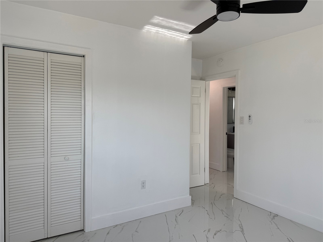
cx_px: 162
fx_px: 224
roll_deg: -1.6
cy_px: 121
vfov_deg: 56.8
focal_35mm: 24
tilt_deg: +0.0
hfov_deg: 71.6
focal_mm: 6.76
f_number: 1.78
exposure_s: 1/445
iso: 80
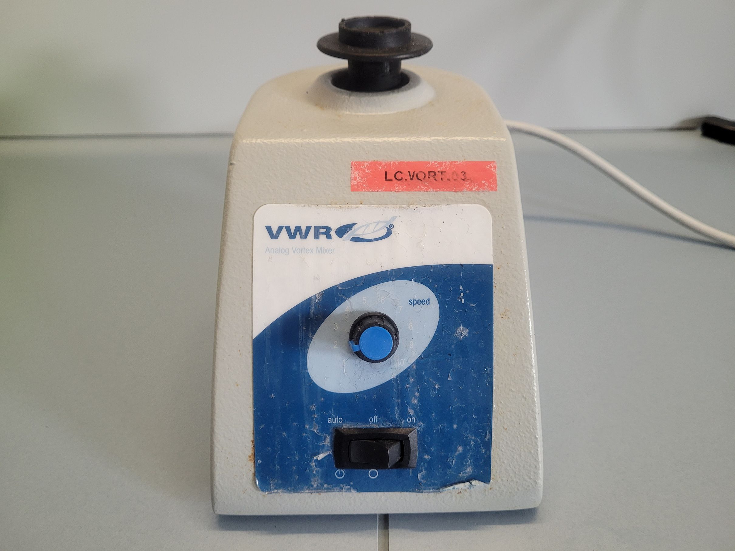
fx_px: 552
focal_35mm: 26
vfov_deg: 53.1
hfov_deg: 67.3
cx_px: 368
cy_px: 276
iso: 250
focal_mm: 5.4
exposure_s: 1/100
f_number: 1.8
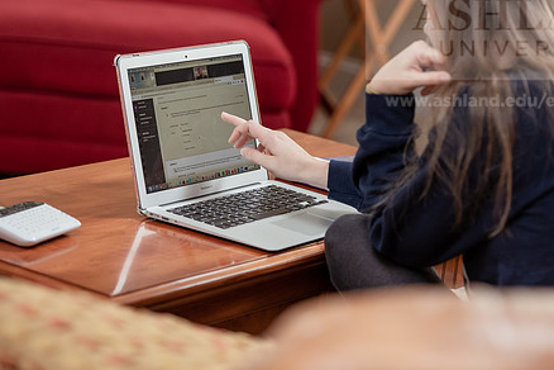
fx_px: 2139
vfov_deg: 9.9
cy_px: 127
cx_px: 328
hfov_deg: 14.8
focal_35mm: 139
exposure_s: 1/200
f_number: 3.2
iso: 1000
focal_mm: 105
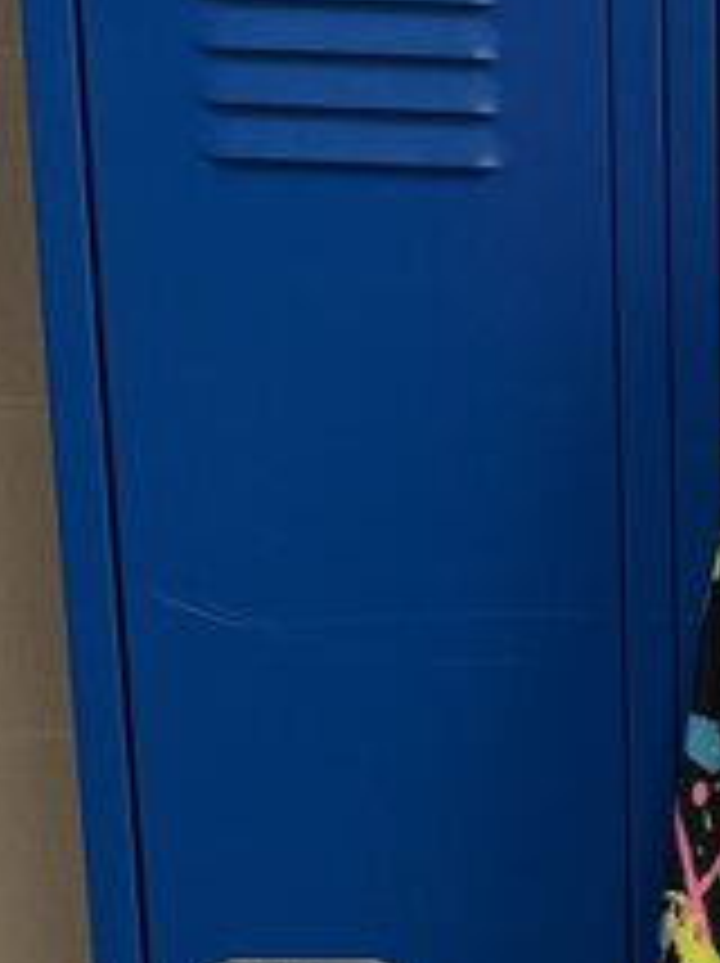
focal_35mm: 115
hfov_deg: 12.1
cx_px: 1188
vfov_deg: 16.5
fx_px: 3196
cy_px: 1138
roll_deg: -1.0
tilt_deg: -19.4
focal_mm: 6.76
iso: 200
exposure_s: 1/60
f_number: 1.78
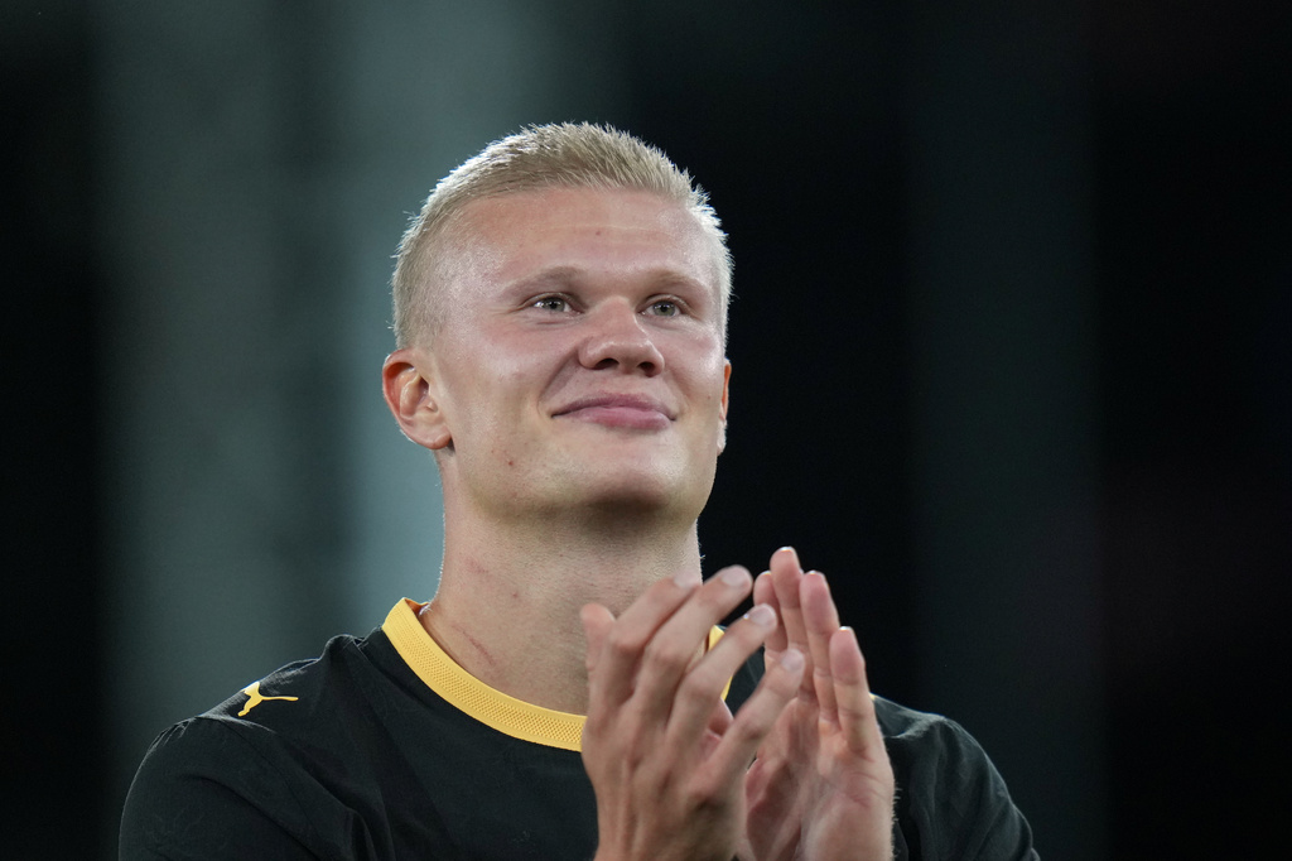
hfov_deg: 3.4
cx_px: 646
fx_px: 21525
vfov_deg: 2.3
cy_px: 430
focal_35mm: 600
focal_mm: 400
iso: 2000
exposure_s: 1/2000
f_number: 2.8
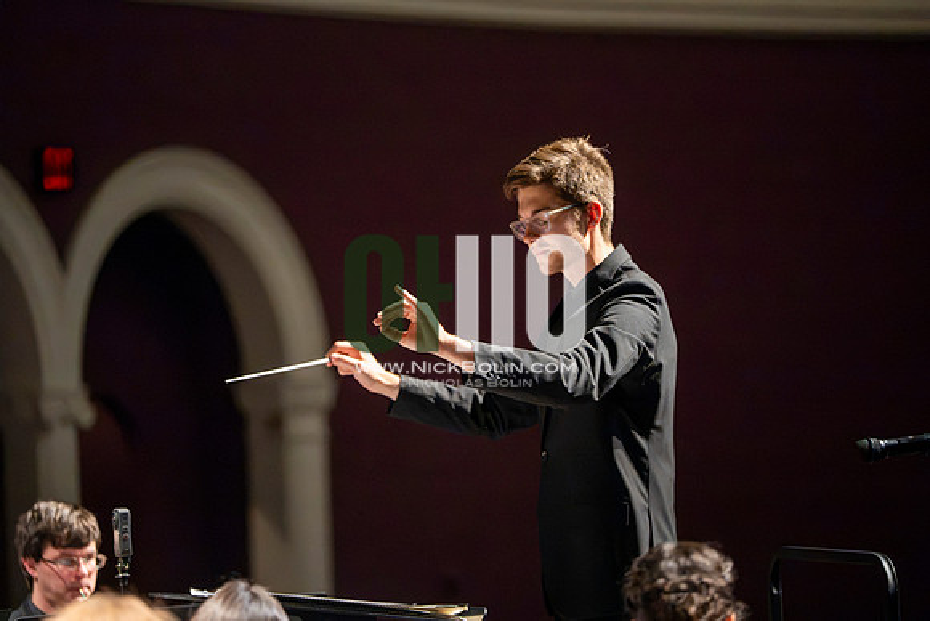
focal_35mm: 165
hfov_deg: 12.4
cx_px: 465
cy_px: 310
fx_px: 4263
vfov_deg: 8.3
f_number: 2.8
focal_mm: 165
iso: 16000
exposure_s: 1/640
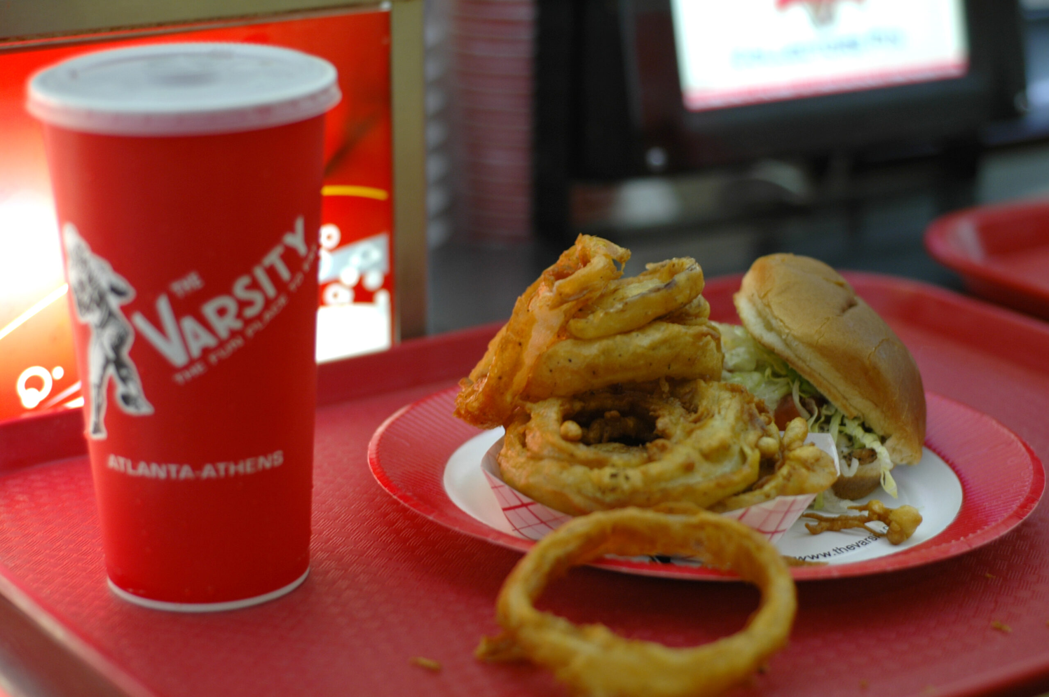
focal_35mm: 75
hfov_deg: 27.0
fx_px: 2183
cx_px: 524
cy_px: 348
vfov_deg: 18.1
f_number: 2.2
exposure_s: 1/20
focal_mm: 50
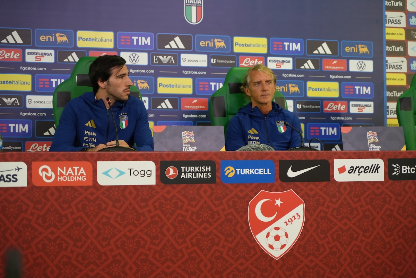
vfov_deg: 19.5
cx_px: 208
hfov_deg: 28.8
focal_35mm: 70
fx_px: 809
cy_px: 139
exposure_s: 1/160
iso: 4000
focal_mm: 70
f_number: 4
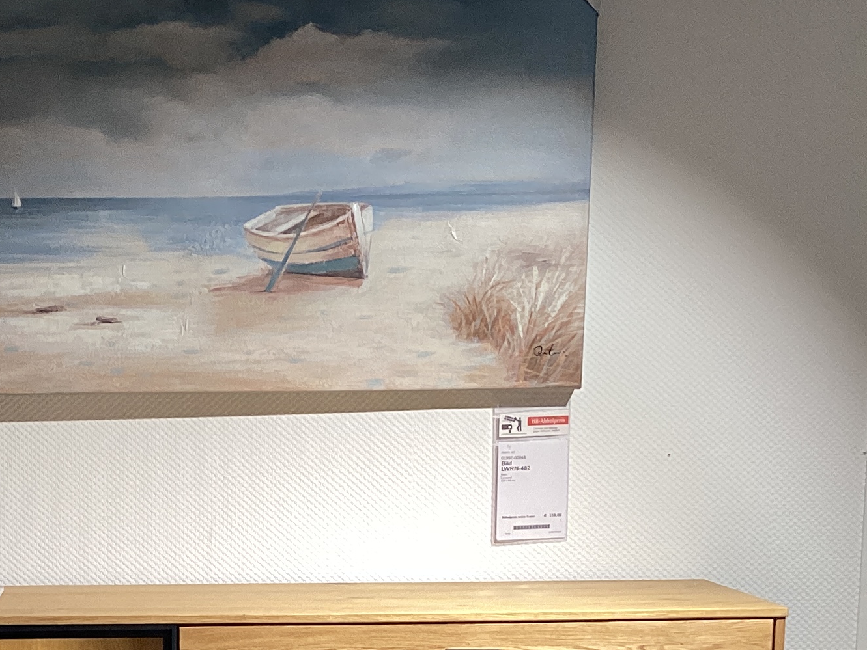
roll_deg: +1.0
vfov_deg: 18.6
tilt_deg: -10.6
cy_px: 725
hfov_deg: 24.8
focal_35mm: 76
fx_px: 1904
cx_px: 74
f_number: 2.4
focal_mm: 3.3
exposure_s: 1/60
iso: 125
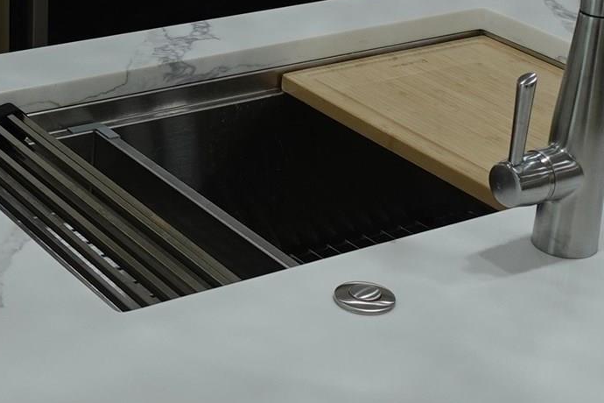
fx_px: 1493
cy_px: 77
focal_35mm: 89
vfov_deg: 15.3
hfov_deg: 22.5
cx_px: 100
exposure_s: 1/200
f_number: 2
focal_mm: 7.6
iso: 125
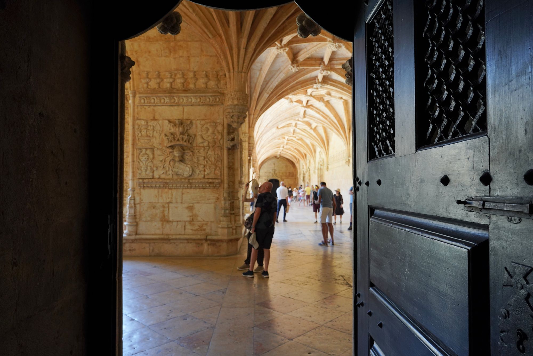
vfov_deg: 53.1
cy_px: 178
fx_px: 355
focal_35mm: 24
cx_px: 266
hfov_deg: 73.7
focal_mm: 24
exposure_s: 1/100
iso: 800
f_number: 6.3
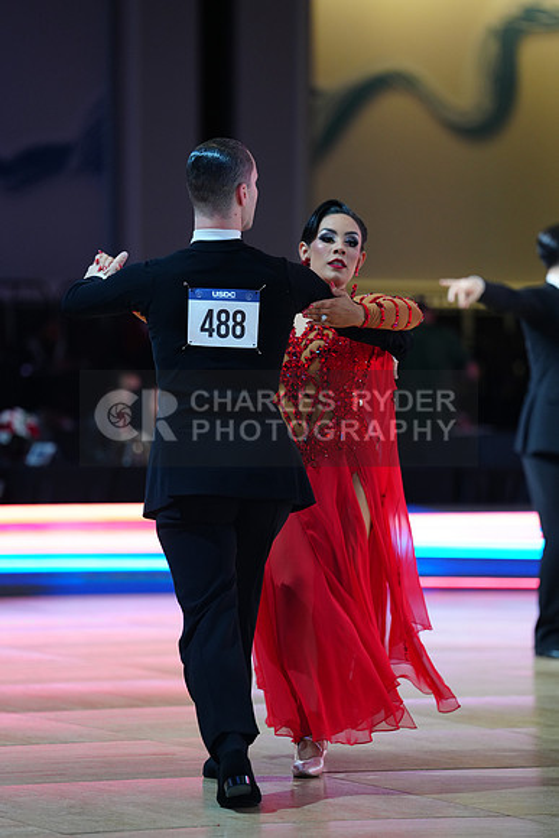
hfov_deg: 8.4
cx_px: 280
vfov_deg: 12.5
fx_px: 3817
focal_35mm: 164
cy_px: 419
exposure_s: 1/400
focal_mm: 164
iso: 1000
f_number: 2.8
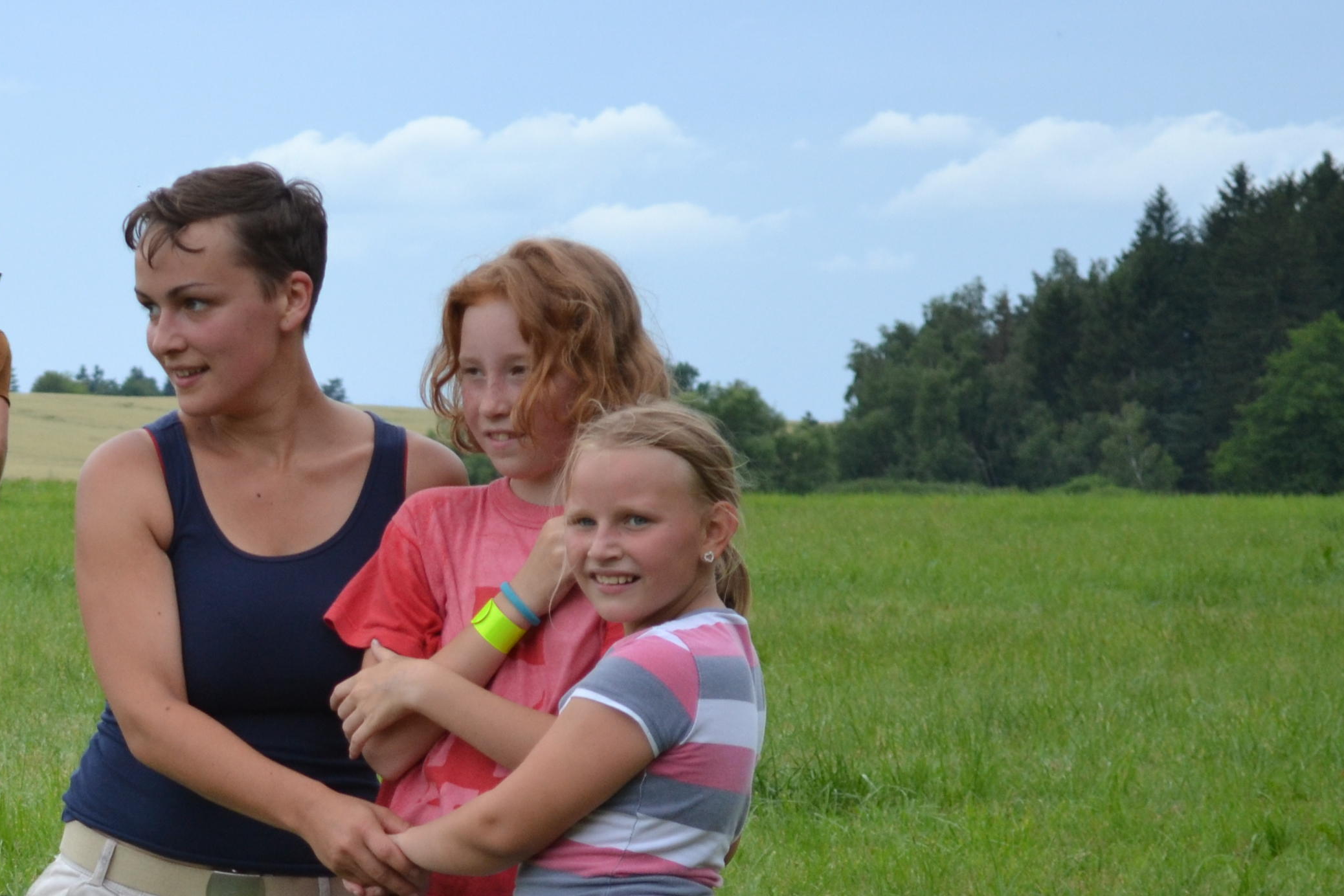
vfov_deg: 7.5
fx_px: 6836
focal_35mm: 183
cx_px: -140
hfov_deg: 11.1
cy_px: 870
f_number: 5.6
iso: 450
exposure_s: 1/500
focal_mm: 55
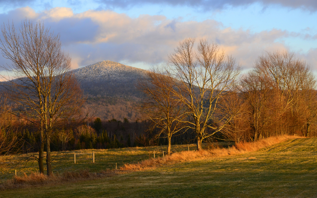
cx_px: 158
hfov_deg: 20.9
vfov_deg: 13.1
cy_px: 96
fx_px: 860
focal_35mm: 100
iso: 400
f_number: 8
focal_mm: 65
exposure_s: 1/200
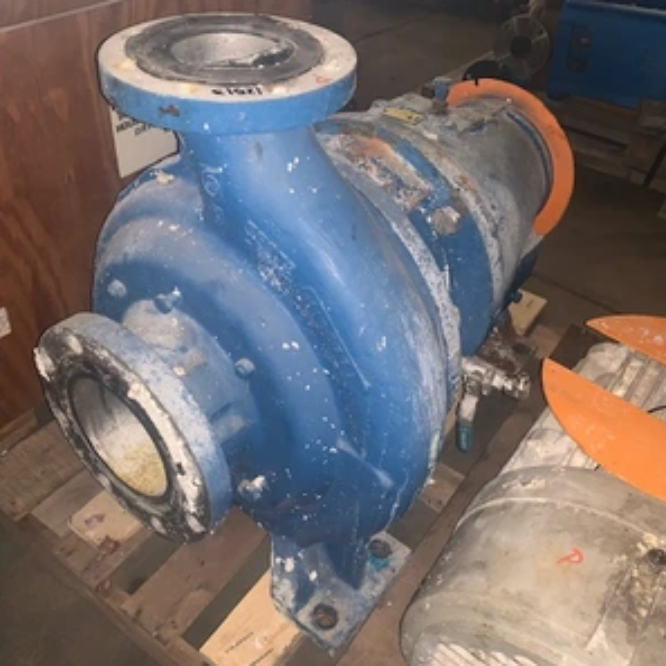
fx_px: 675
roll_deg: -3.9
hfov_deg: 52.4
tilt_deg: -39.5
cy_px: 332
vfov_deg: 52.5
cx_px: 298
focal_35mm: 31
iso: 80
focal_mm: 4.25
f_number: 1.8
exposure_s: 1/14
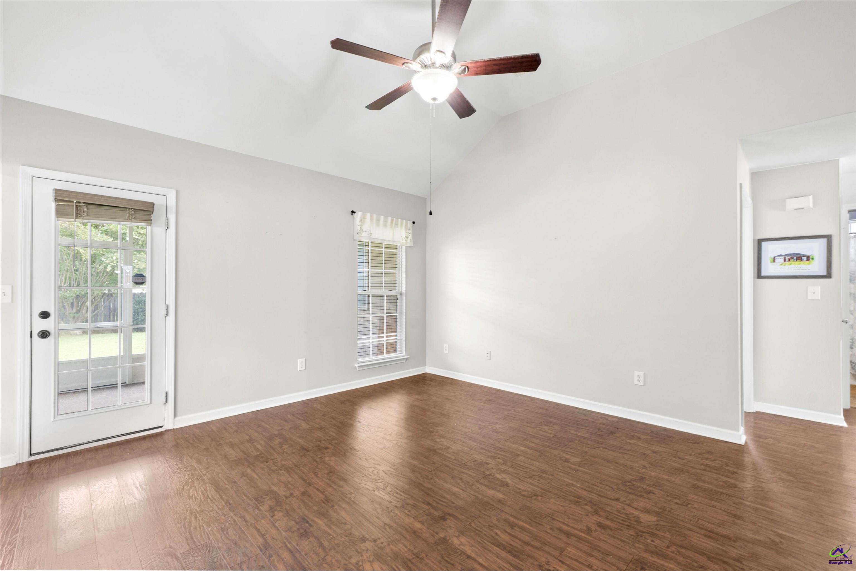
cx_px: 428
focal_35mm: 15
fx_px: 357
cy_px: 286
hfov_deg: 100.4
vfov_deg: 77.3
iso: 100
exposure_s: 6
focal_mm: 10
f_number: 10
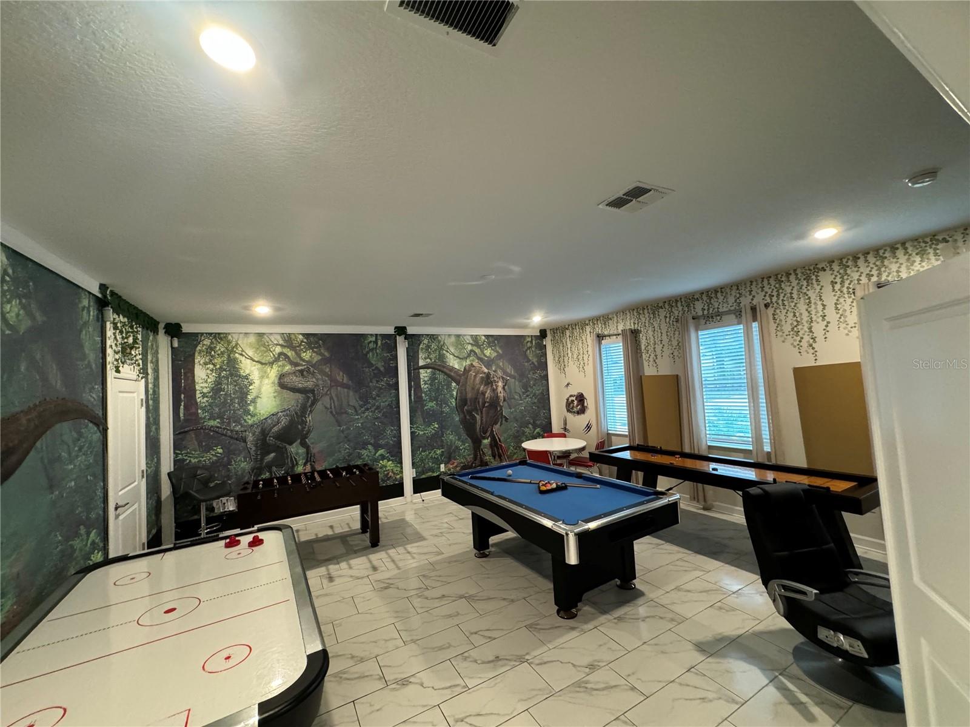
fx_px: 392
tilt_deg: +1.6
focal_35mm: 14
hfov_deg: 102.1
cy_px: 364
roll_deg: +3.8
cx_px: 485
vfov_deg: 85.7
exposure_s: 1/60
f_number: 2.2
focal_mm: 2.22
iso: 500
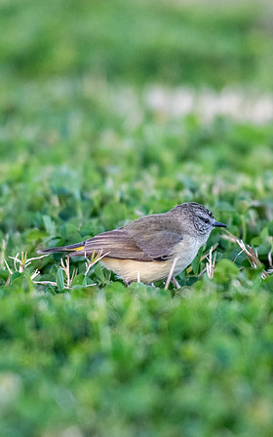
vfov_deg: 1.8
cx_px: 128
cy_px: 244
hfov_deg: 1.1
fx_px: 13773
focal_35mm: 1157
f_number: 5.6
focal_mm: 500
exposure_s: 1/320
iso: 1800
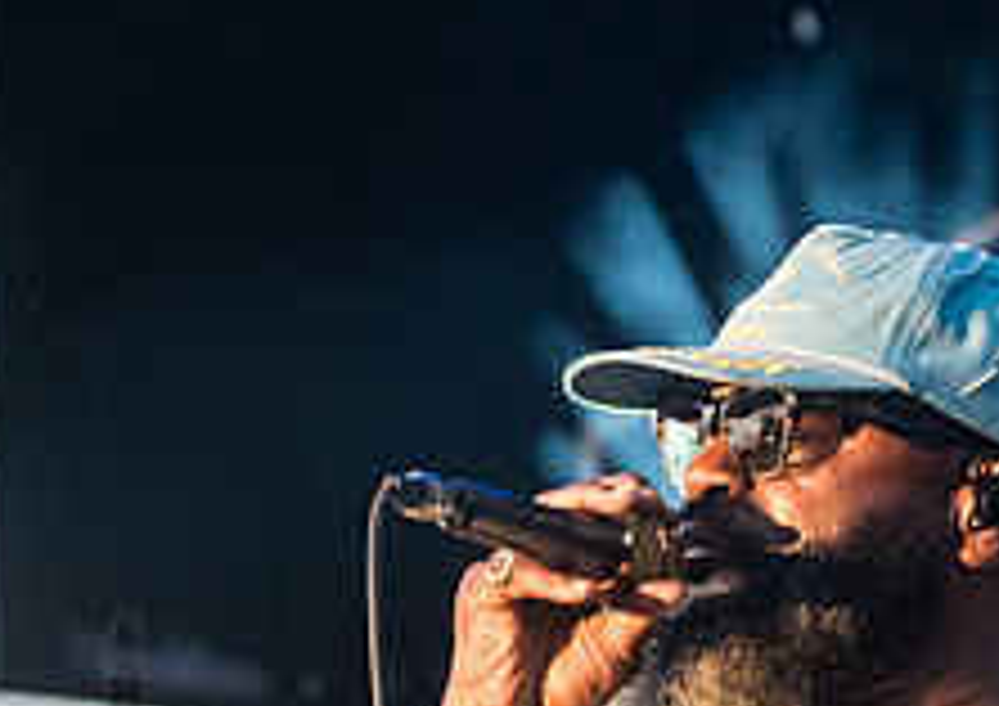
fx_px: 7437
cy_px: 722
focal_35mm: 263
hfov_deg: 7.7
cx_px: 601
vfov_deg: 5.4
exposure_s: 1/250
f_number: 4.5
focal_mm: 80
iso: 4000
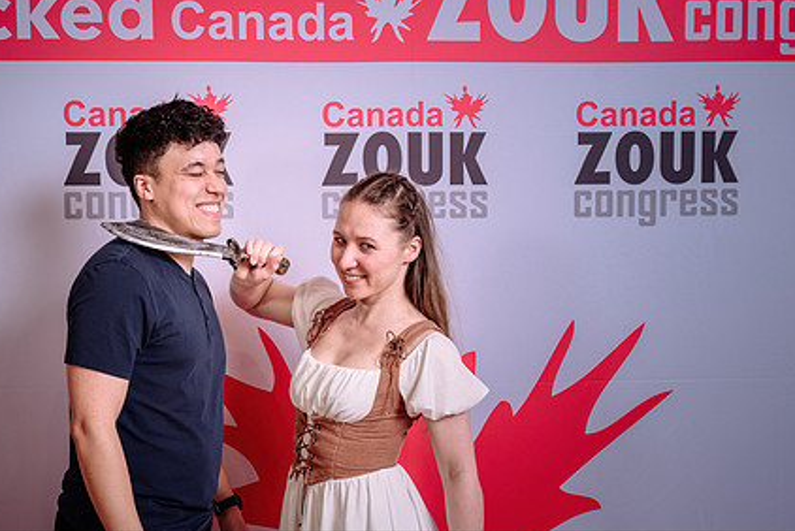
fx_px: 1171
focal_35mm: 53
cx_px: 367
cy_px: 336
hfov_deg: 37.5
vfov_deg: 25.5
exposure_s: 1/160
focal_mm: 38
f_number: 5
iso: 100
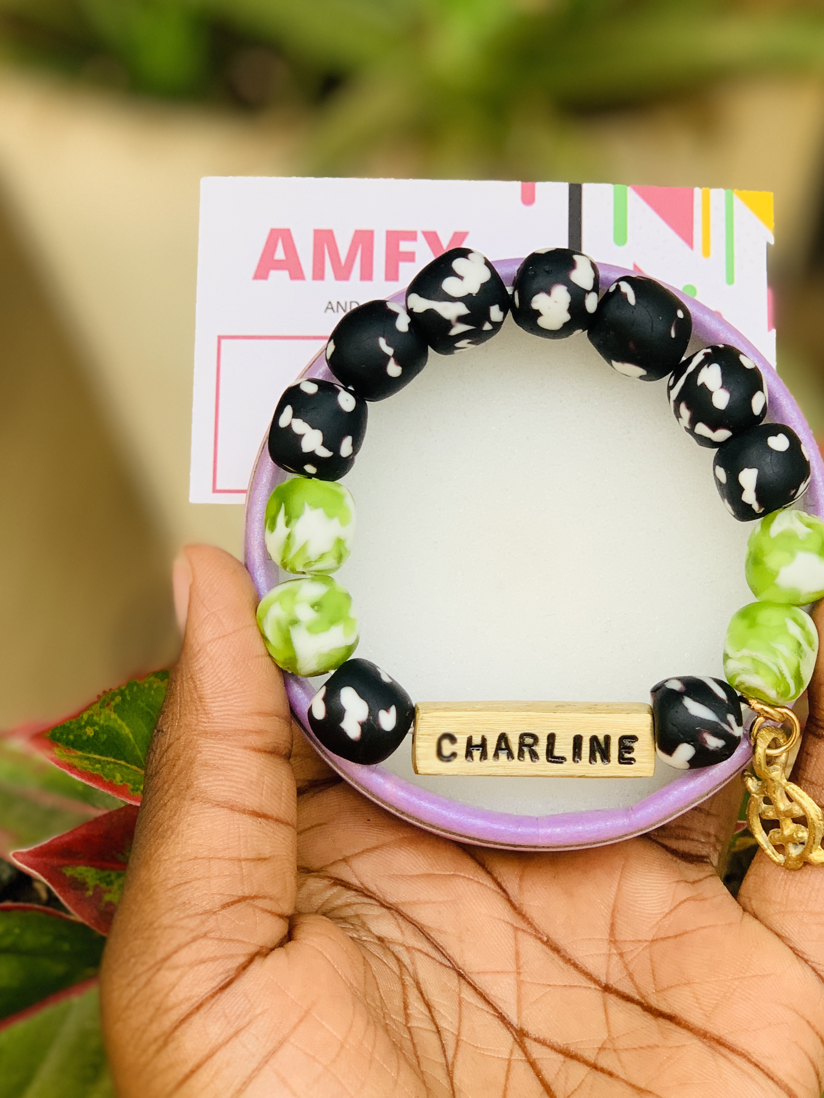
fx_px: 2190
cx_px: 540
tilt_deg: -31.0
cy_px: 551
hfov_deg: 21.2
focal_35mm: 69
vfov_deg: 28.2
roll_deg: +0.0
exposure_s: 1/122
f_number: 2.4
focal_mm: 6
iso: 64
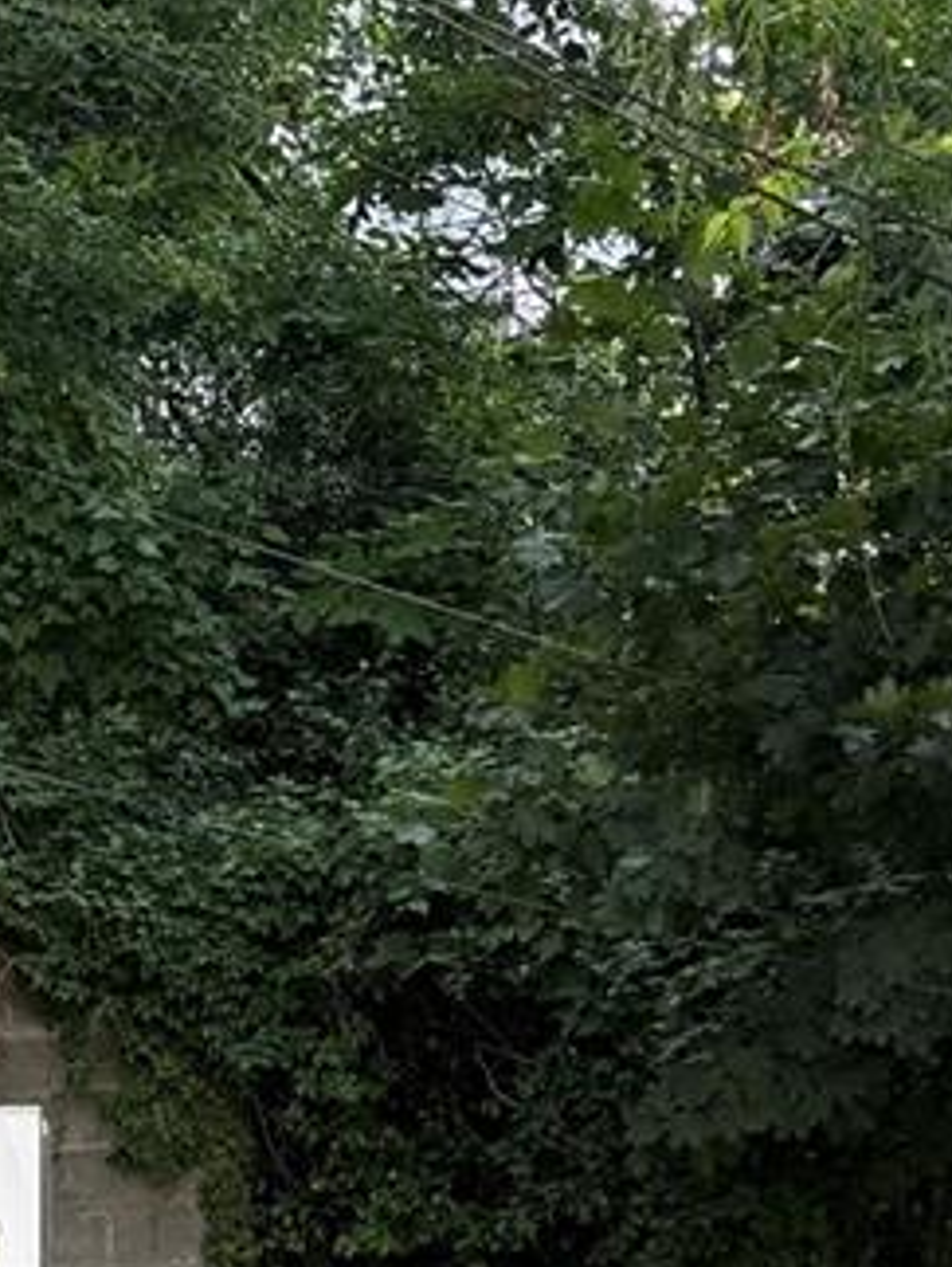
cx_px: -302
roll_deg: +1.3
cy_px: 2036
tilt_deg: -6.0
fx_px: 4172
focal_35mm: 114
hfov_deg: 12.6
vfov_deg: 15.6
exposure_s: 1/405
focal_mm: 6.76
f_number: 1.78
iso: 80
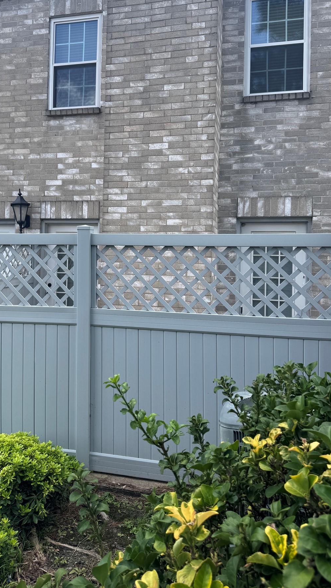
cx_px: 134
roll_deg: -0.1
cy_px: 253
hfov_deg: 38.8
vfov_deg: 64.0
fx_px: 468
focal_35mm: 30
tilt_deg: +2.3
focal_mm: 6.76
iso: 80
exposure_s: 1/1042
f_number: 1.78
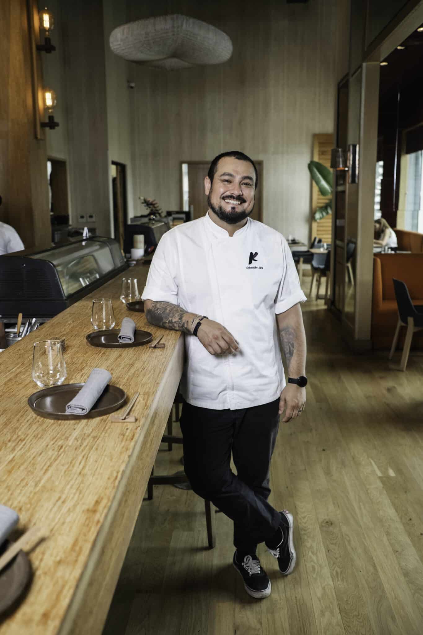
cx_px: 212
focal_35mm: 35
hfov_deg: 37.8
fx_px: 617
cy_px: 318
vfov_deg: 54.4
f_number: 2.8
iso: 400
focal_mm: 23
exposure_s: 1/160
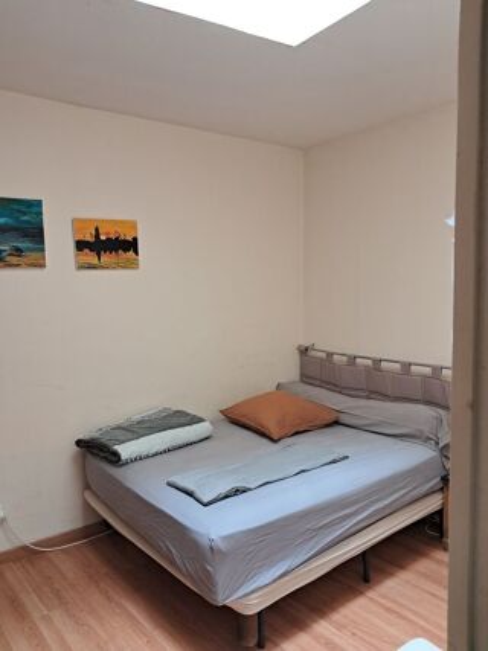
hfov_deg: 51.3
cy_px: 326
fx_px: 508
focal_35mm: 27
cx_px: 244
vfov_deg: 65.3
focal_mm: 4
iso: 250
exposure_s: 1/50
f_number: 1.8
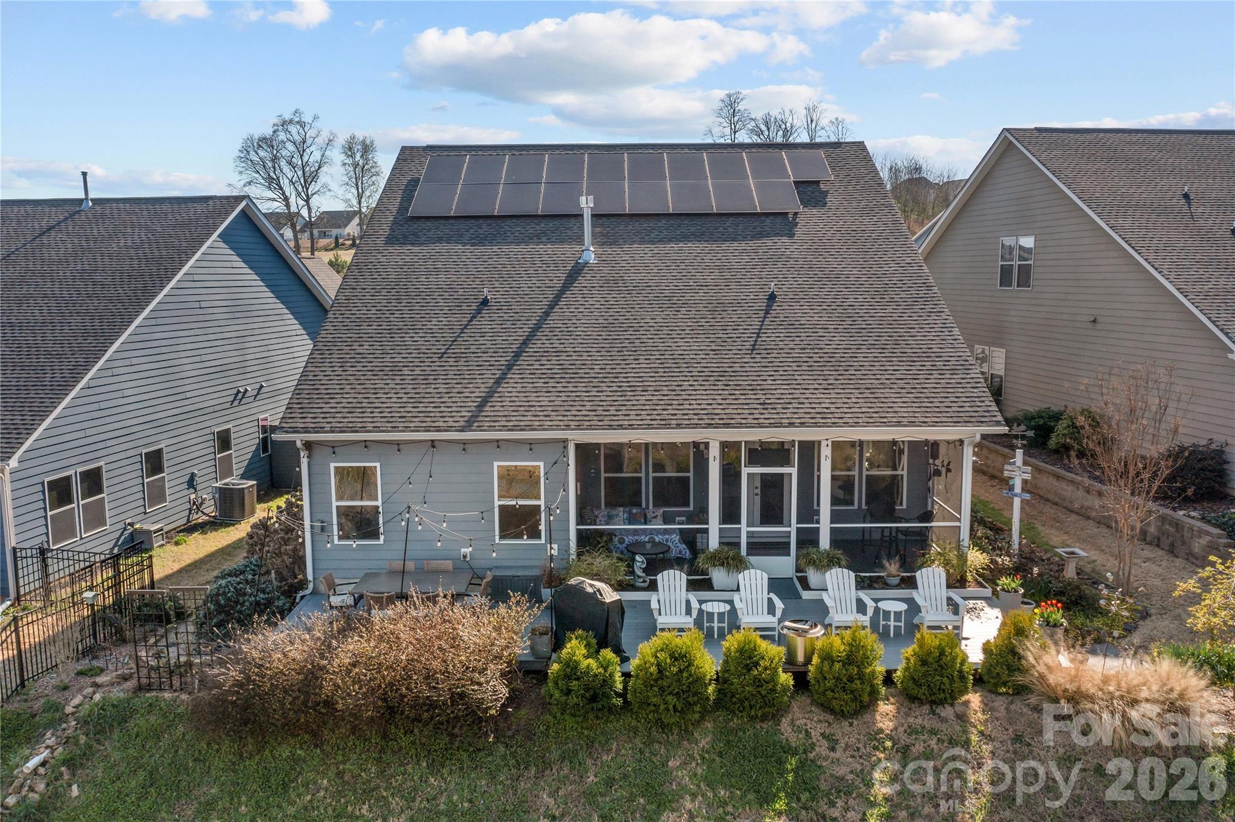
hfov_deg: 65.5
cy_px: 411
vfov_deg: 46.4
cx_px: 618
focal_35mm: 28
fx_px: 960
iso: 100
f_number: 5
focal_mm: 10.26
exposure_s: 1/800
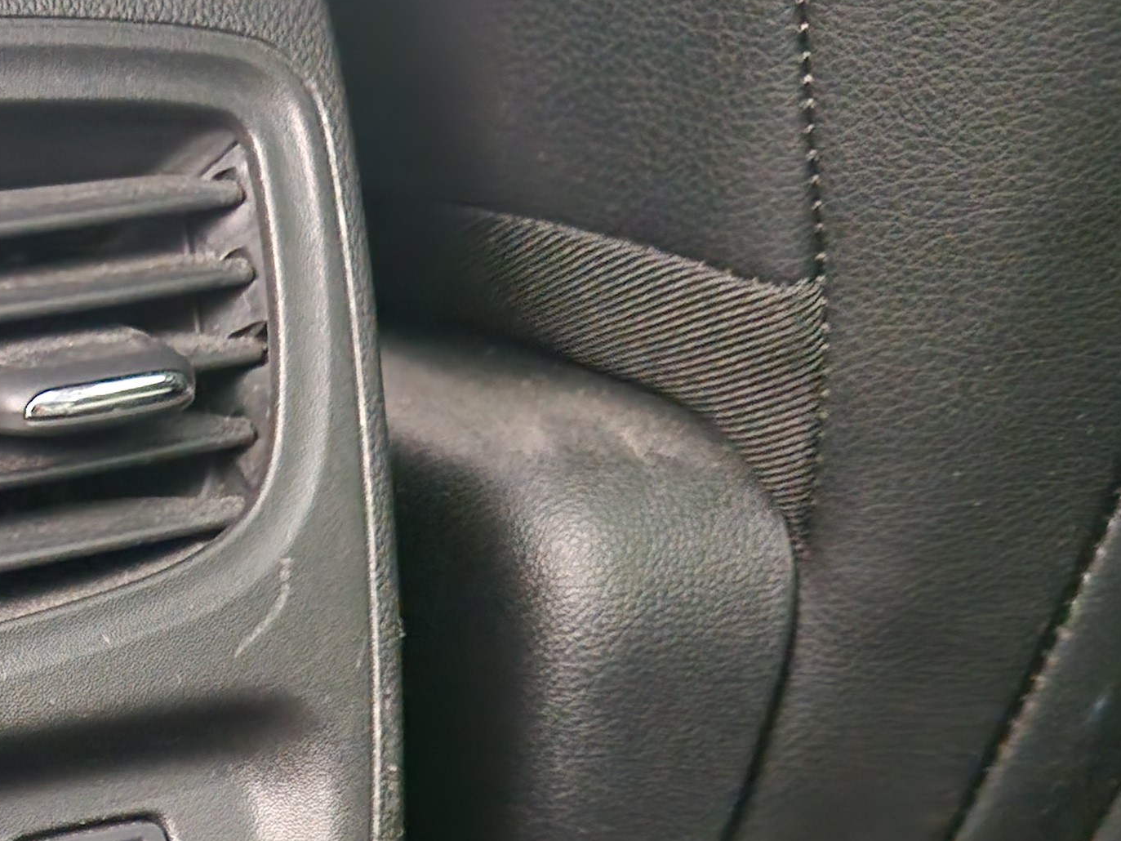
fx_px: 2170
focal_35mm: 67
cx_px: -195
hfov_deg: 26.1
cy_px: 1025
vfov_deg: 20.4
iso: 1250
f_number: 1.8
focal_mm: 5.4
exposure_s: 1/11
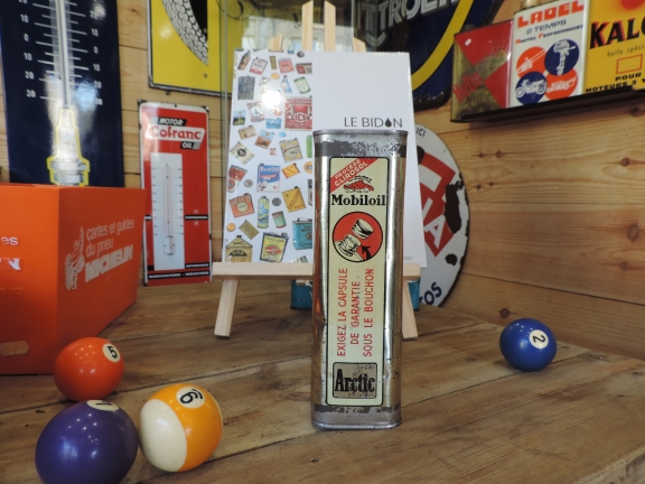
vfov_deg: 54.9
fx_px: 466
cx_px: 315
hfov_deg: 69.4
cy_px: 241
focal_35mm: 25
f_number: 3
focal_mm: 4.3
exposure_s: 1/30
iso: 140
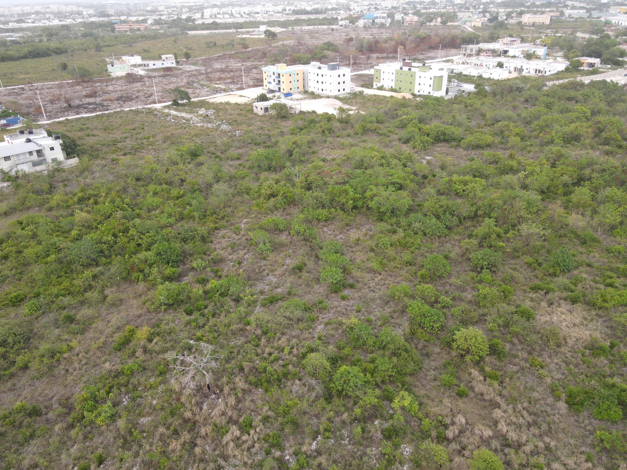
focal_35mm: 24
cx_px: 314
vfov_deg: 56.8
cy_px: 235
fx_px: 435
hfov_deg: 71.6
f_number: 2.8
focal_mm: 4.5
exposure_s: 1/100
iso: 100
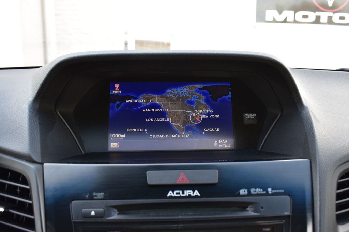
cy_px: 116
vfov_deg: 39.9
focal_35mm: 33
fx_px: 320
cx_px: 174
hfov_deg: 57.2
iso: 400
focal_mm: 22
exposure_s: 1/40
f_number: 7.1
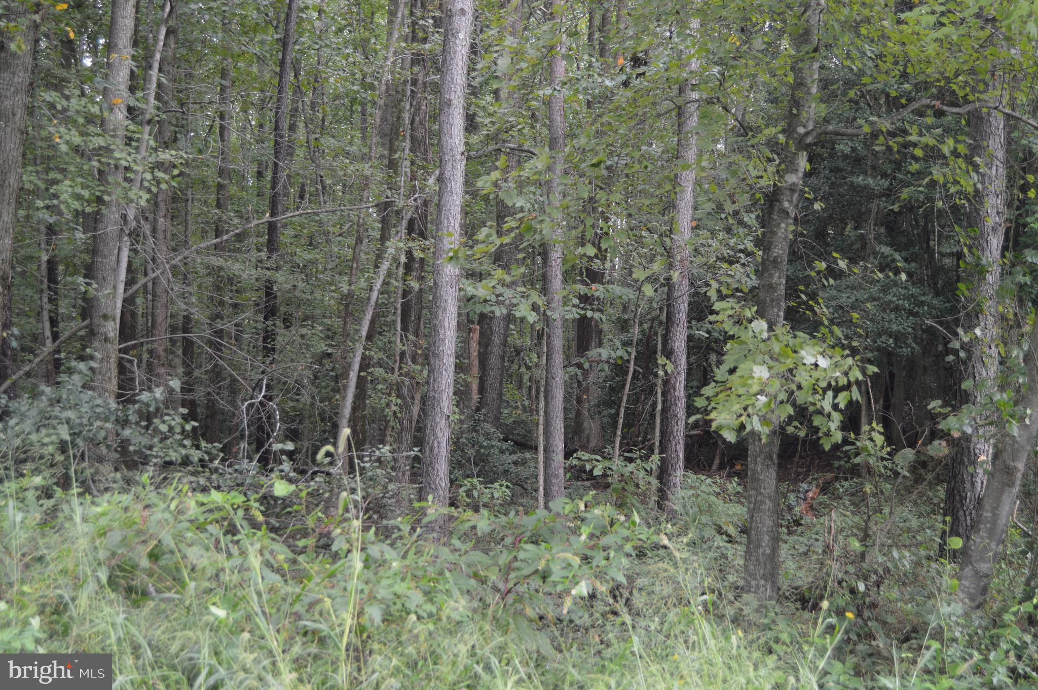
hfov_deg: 38.9
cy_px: 345
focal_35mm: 51
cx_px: 519
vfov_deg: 26.4
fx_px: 1469
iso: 400
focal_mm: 34
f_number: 4.5
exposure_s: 1/60
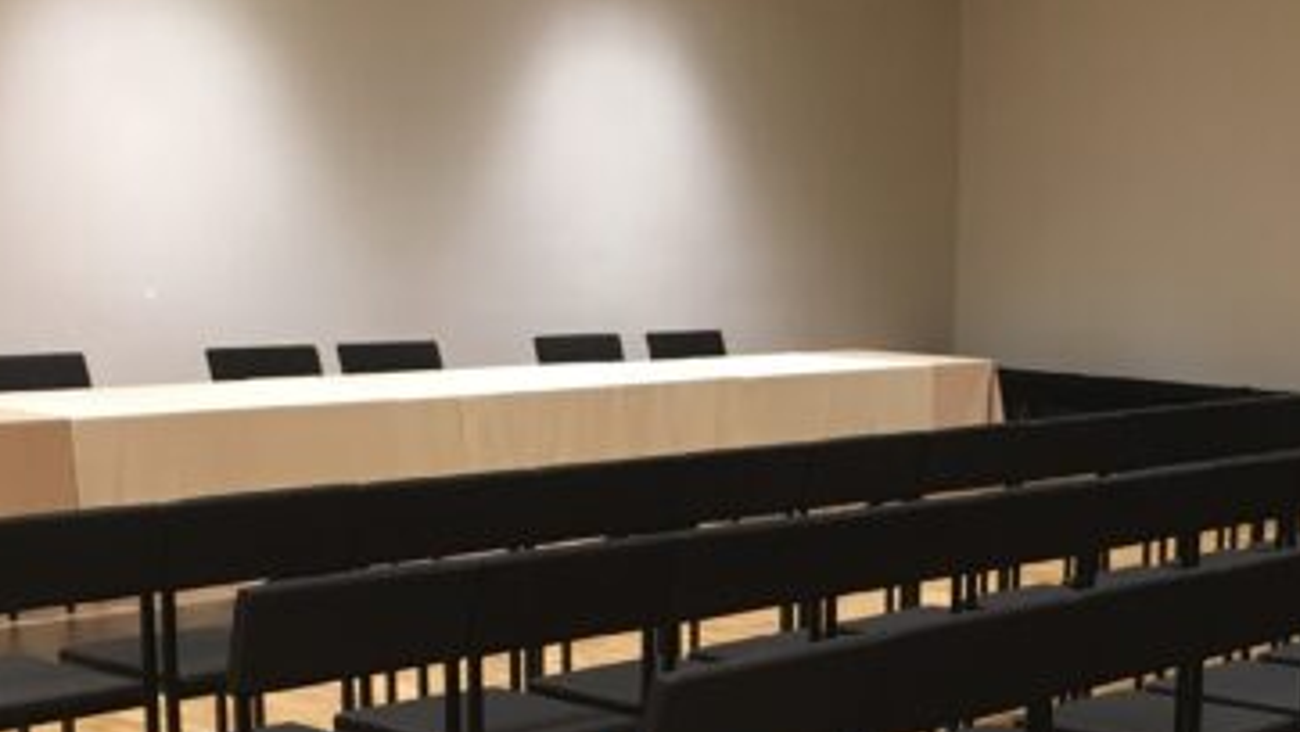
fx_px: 2311
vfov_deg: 17.7
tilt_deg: -11.6
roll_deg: -1.4
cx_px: 1059
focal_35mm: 67
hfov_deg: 30.6
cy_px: 671
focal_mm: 4.15
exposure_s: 1/33
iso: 125
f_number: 2.2
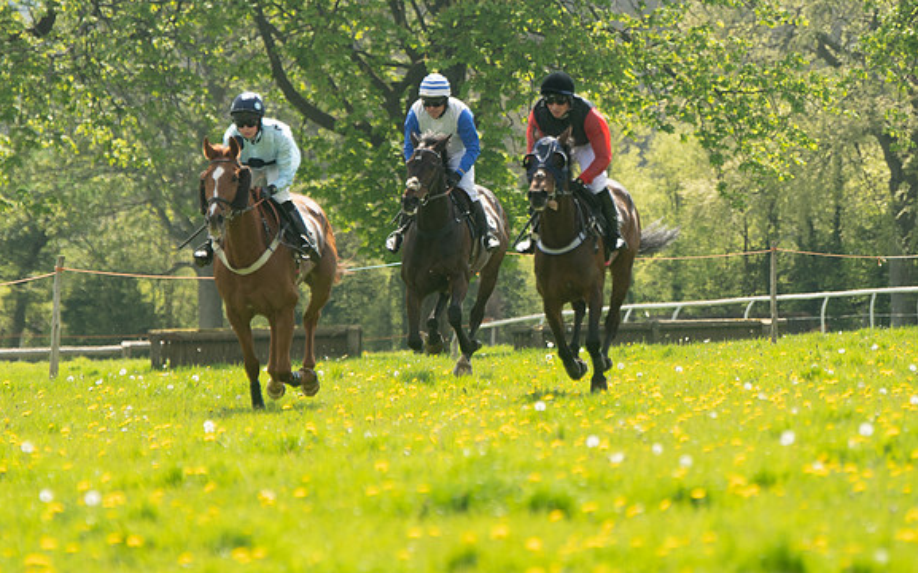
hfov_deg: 6.5
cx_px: 458
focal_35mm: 323
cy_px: 283
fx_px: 8077
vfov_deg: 4.1
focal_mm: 210
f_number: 4
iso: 400
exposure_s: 1/1600
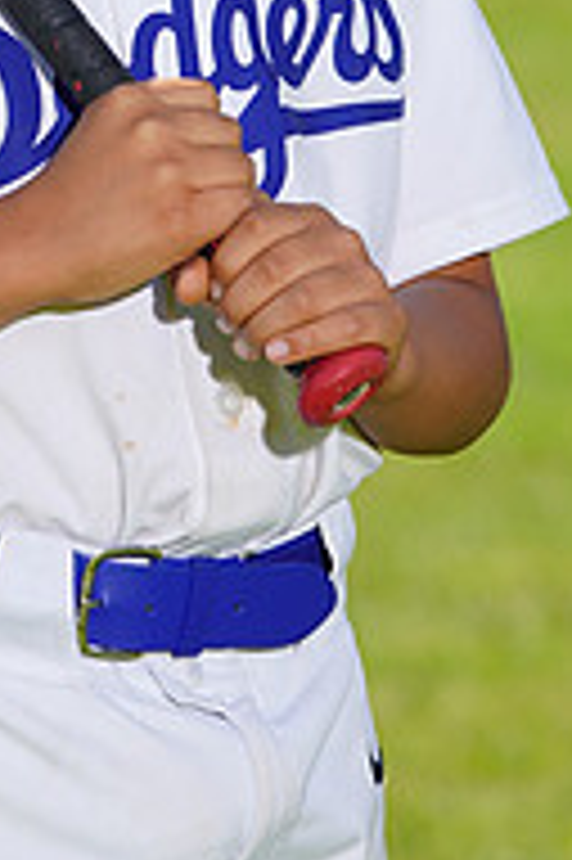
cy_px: -270
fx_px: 12248
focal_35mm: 513
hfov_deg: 2.7
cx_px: -79
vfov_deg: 4.0
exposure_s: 1/250
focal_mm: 169
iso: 100
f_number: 7.1
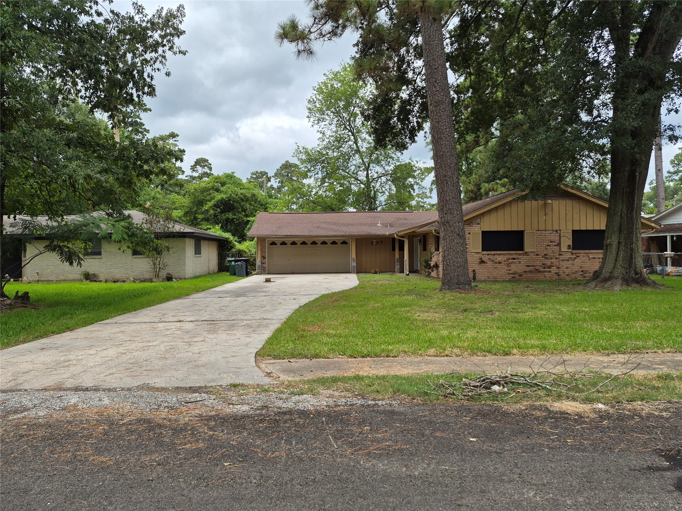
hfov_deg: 73.9
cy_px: 256
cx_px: 341
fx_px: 453
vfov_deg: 58.9
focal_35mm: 23
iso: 80
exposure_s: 1/5744
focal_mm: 5.4
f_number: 1.8
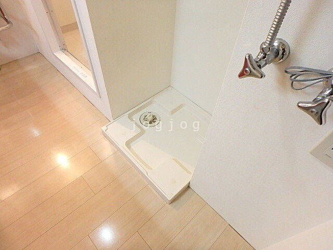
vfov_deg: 63.4
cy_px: 125
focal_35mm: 21
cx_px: 166
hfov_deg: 79.0
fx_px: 202
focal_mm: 3.7
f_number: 3.5
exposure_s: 1/25
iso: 800
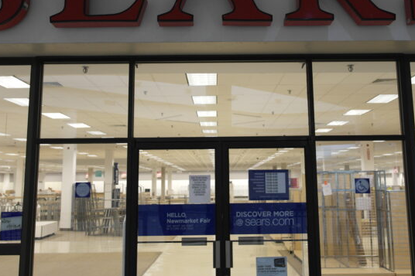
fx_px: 496
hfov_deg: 45.4
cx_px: 225
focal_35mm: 43
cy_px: 88
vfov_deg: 30.9
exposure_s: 1/60
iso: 400
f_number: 3.5
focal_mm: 20
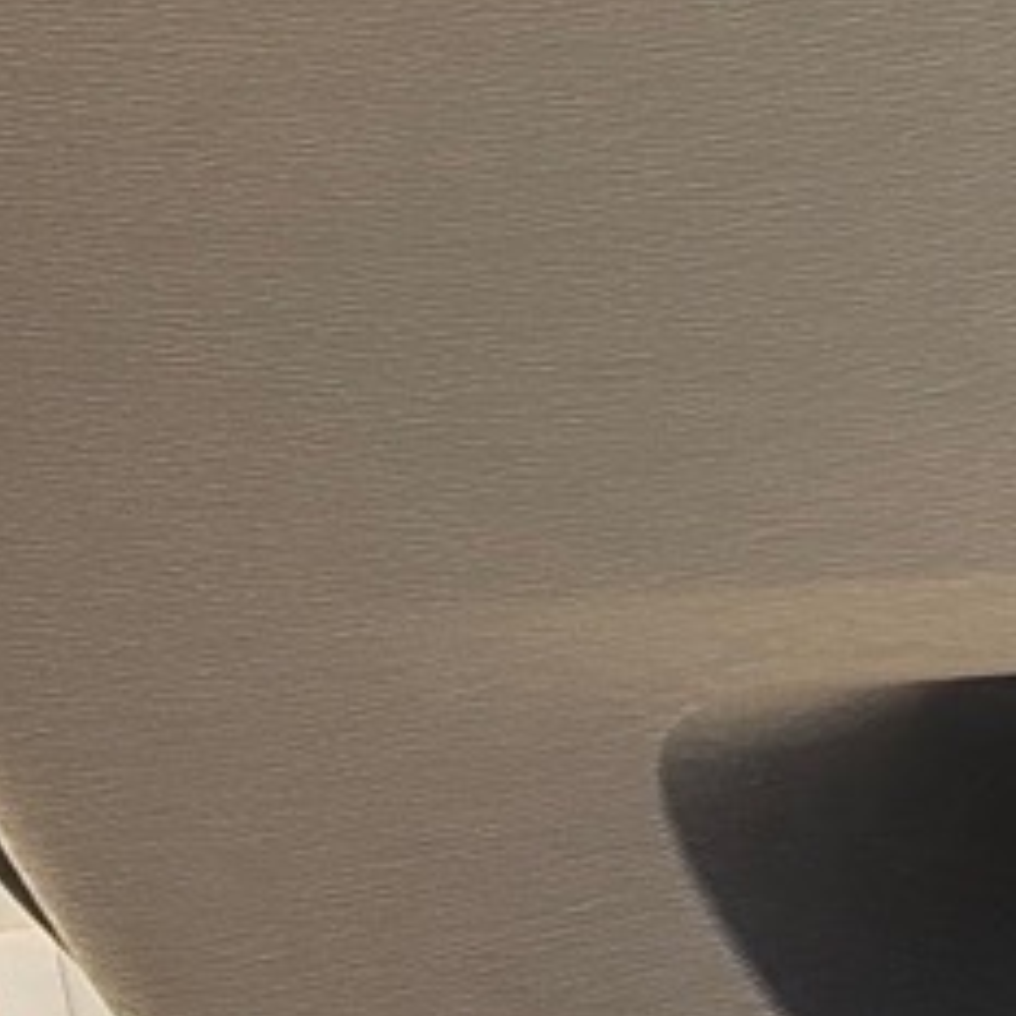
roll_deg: +4.6
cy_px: -842
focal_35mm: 158
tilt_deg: -27.6
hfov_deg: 9.9
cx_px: 2355
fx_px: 5247
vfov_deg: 10.4
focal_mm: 5.96
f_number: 1.6
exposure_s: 1/594
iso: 50
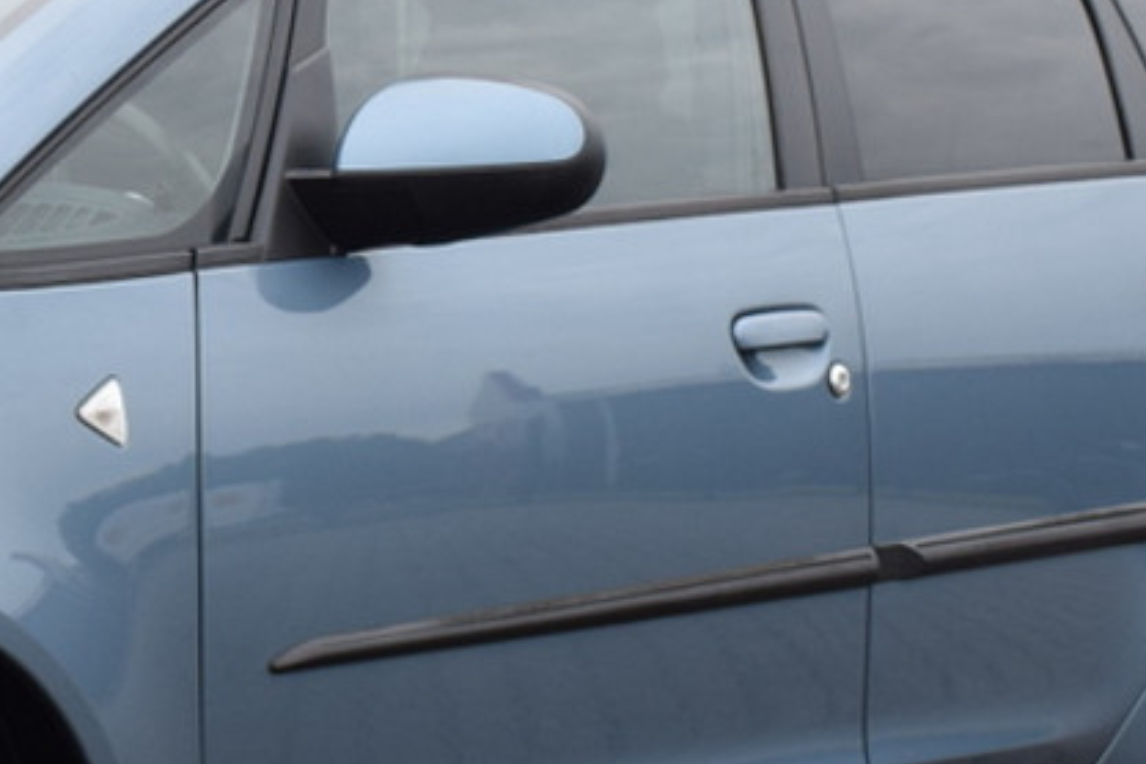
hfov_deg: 15.2
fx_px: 4170
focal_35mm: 131
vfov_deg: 10.4
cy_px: 122
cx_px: -143
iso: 360
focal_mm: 26
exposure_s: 1/250
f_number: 8
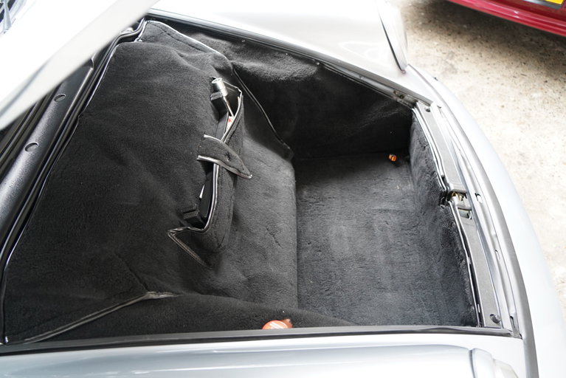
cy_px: 189
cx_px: 283
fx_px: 440
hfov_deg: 65.5
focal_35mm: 28
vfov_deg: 46.4
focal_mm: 28
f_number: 4
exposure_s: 1/50
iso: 2000
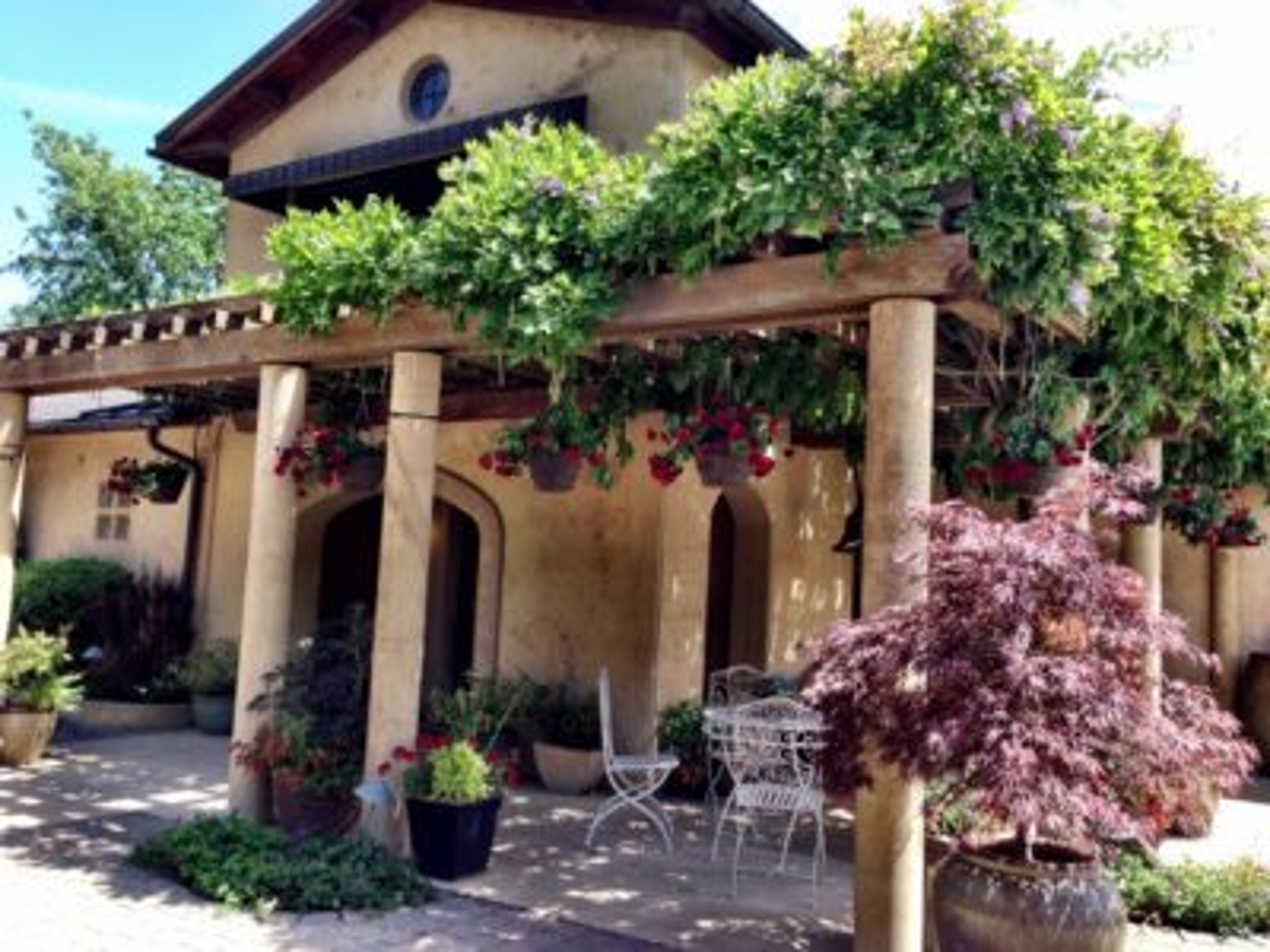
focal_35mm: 33
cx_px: 635
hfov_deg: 55.4
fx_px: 1211
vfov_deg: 42.9
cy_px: 476
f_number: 2.4
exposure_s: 1/425
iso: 50
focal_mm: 4.12
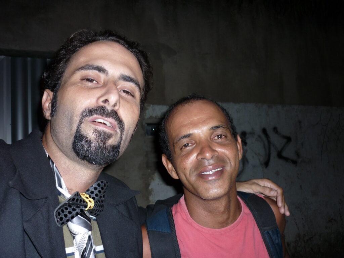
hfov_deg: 55.4
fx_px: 328
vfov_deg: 42.9
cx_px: 172
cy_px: 129
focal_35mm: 33
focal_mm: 5.5
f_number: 2.8
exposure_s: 1/125
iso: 100
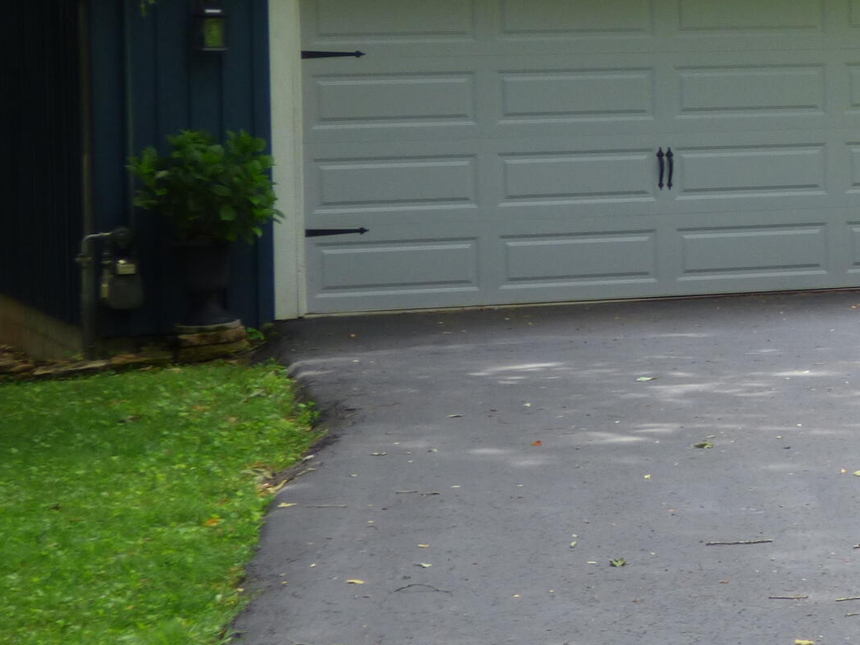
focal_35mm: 150
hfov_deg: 12.7
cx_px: 1117
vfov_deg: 9.9
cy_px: 188
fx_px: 3727
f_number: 3.9
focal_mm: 9.1
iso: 100
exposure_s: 1/100
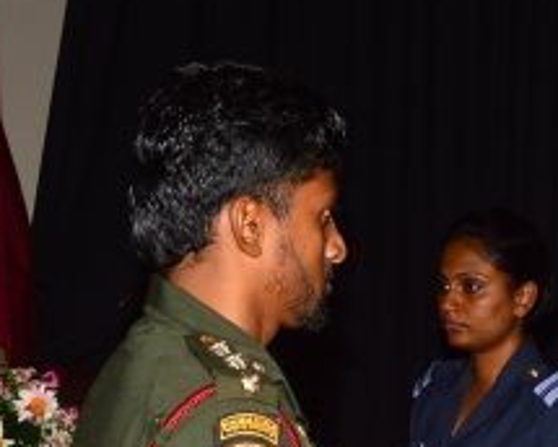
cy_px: 544
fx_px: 2114
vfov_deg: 11.8
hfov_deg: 14.1
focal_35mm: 128
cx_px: 838
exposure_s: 1/200
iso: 200
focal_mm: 28
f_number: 7.1
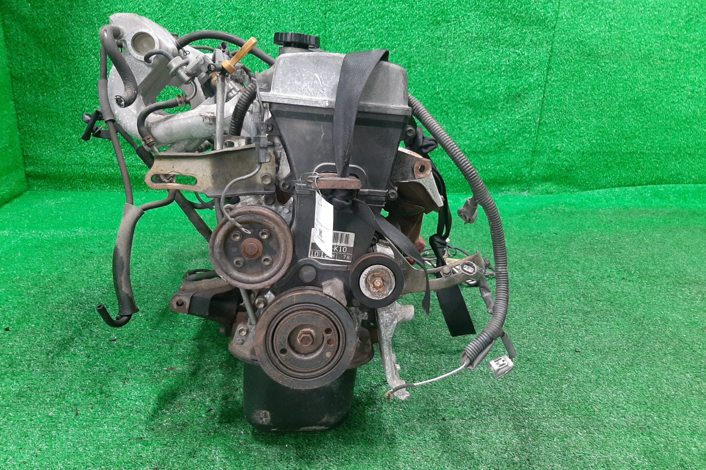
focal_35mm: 28
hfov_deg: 65.5
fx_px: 549
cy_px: 229
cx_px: 347
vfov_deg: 46.4
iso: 201
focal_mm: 3.93
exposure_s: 1/50
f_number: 1.7
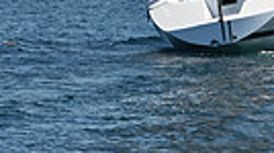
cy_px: -418
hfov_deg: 5.2
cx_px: 210
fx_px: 3033
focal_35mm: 418
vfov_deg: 2.8
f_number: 10
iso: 320
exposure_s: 1/1000
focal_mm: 92
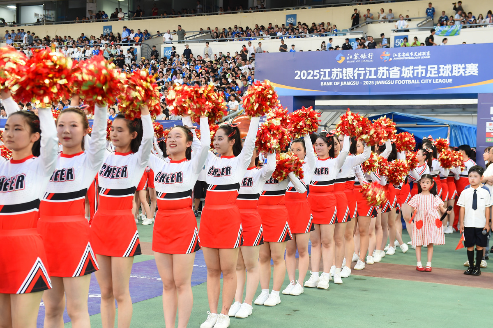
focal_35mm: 55
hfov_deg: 36.2
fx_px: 753
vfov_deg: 24.6
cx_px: 246
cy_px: 164
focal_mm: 55
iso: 800
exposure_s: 1/80
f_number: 3.5
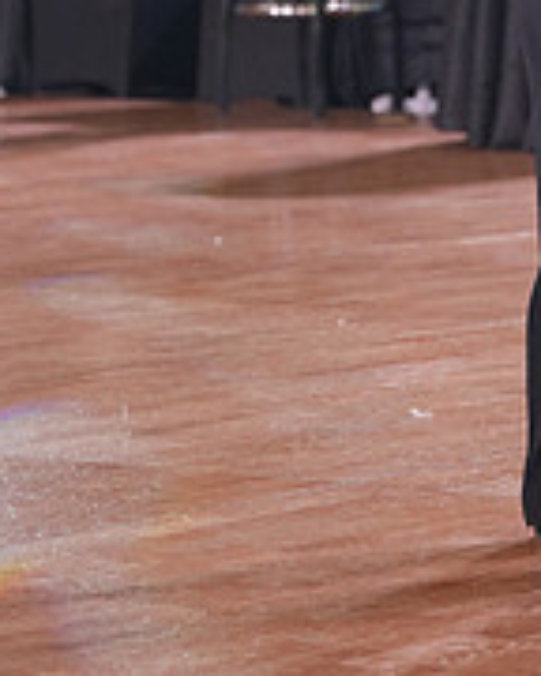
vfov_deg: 6.7
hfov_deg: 5.4
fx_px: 5744
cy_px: -297
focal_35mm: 287
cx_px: 558
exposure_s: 1/400
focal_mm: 95
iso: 1600
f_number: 4
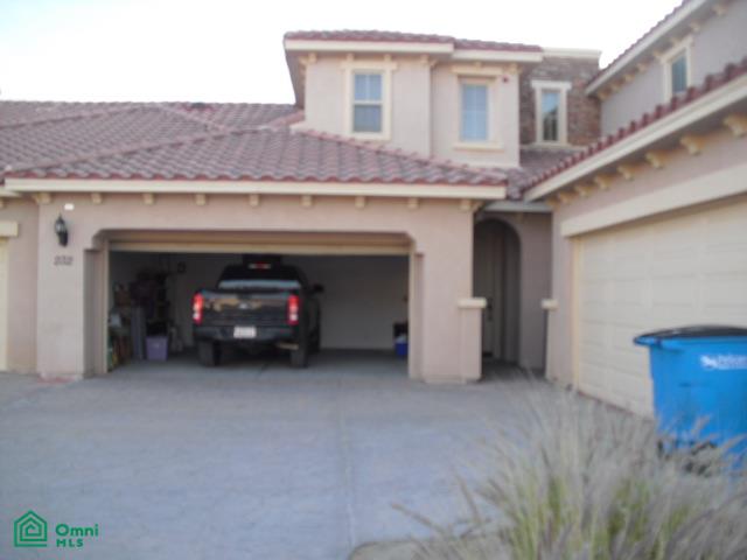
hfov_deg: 51.4
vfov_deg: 39.7
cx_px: 374
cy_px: 280
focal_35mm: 36
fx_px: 777
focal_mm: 6.3
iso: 100
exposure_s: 1/160
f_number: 3.1
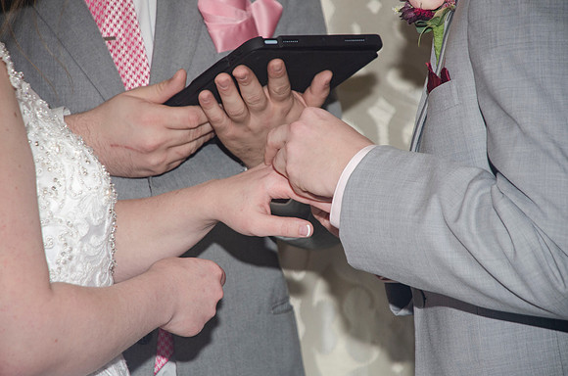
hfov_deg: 10.2
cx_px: 284
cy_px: 188
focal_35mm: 202
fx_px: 3188
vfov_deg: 6.8
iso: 400
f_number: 5.6
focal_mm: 135
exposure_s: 1/60
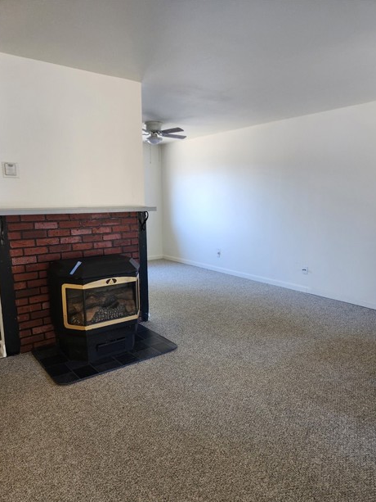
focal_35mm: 24
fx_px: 347
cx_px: 190
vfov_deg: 71.6
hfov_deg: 56.8
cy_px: 260
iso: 200
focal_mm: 5.4
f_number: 1.8
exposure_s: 1/180
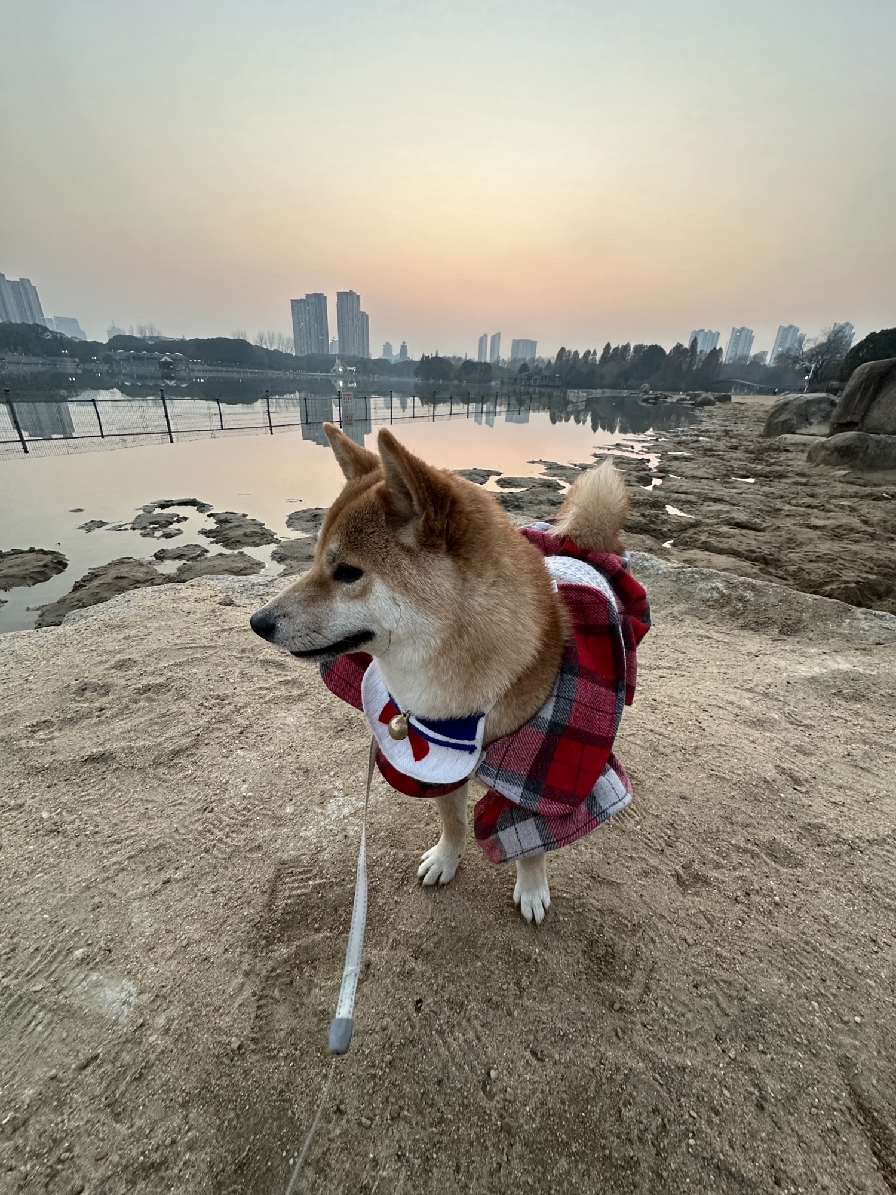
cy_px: 598
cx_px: 448
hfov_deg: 85.7
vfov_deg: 102.1
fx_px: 483
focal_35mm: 14
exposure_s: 1/60
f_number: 2.2
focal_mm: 2.22
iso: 400
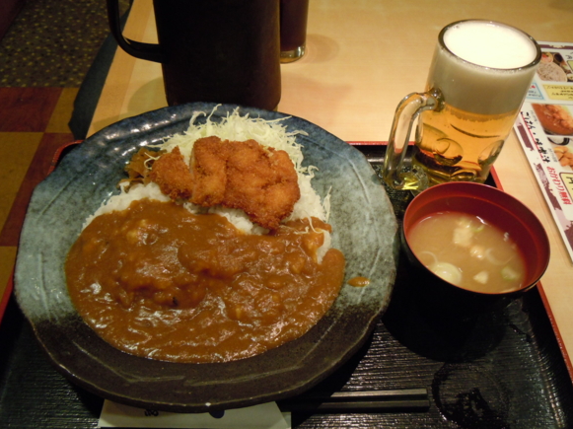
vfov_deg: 45.4
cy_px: 212
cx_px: 278
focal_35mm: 31
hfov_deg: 58.4
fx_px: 513
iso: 400
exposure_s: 1/13
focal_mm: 5.4
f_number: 3.5
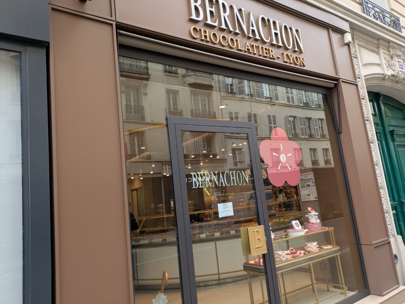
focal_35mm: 25
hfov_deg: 69.4
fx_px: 293
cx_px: 202
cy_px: 152
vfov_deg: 54.9
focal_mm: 5.43
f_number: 1.89
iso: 52
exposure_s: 1/291
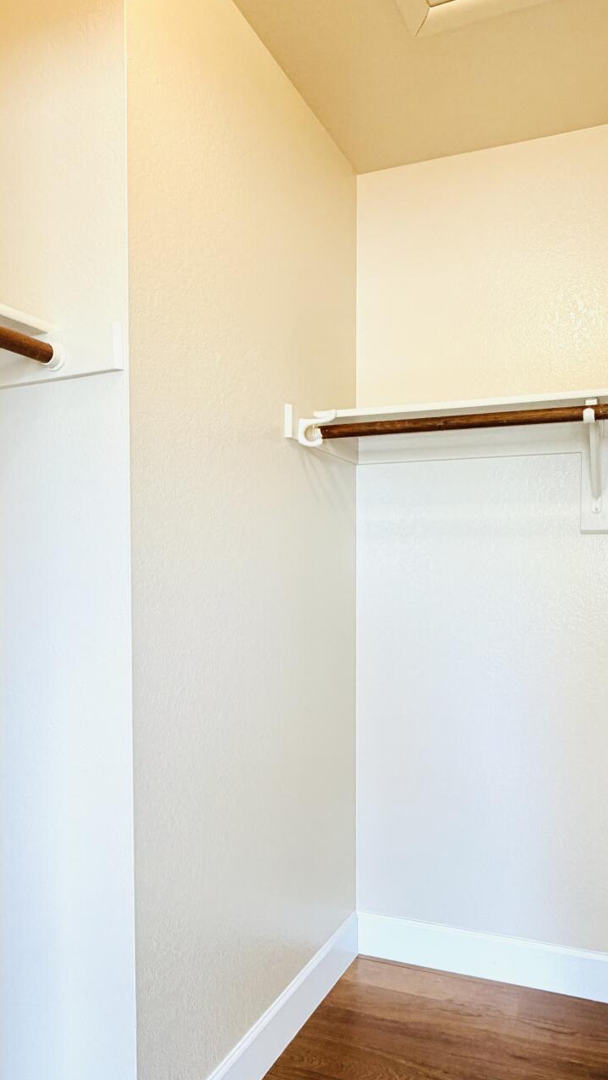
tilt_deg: -1.6
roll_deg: -0.3
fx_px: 688
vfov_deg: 76.0
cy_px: 608
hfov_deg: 46.9
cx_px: 405
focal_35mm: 24
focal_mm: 2.22
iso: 250
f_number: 2.2
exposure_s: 1/120
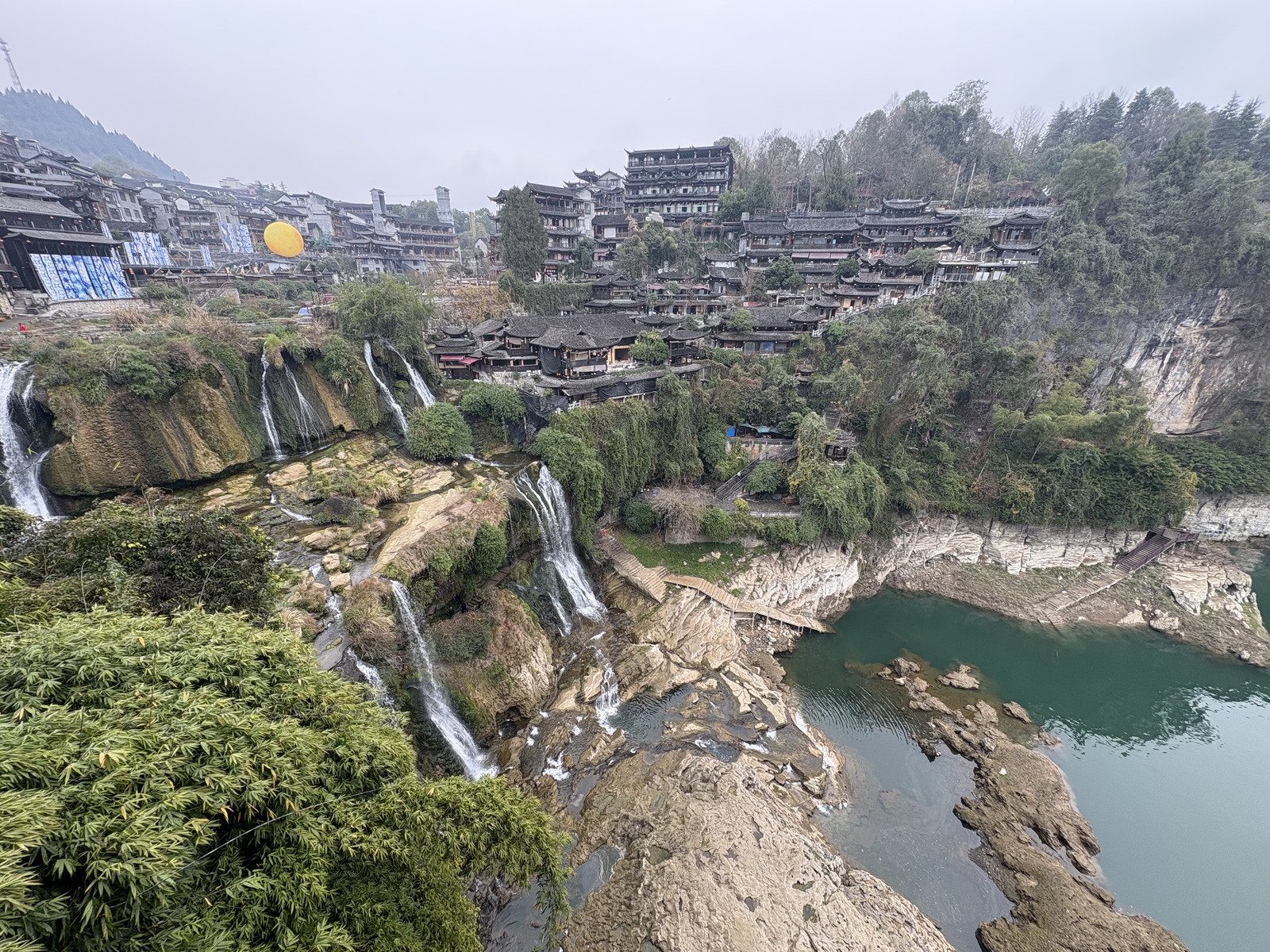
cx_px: 635
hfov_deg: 102.1
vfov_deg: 85.7
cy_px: 476
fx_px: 514
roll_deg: -0.5
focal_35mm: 14
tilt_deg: -21.1
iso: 50
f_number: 2.2
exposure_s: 1/99
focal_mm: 2.22
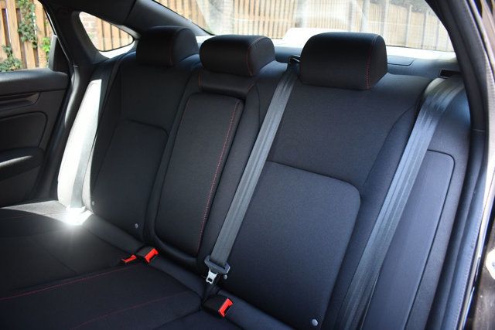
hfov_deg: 67.4
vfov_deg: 48.0
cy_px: 165
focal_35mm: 27
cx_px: 248
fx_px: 371
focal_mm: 18
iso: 800
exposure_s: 1/160
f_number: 3.5
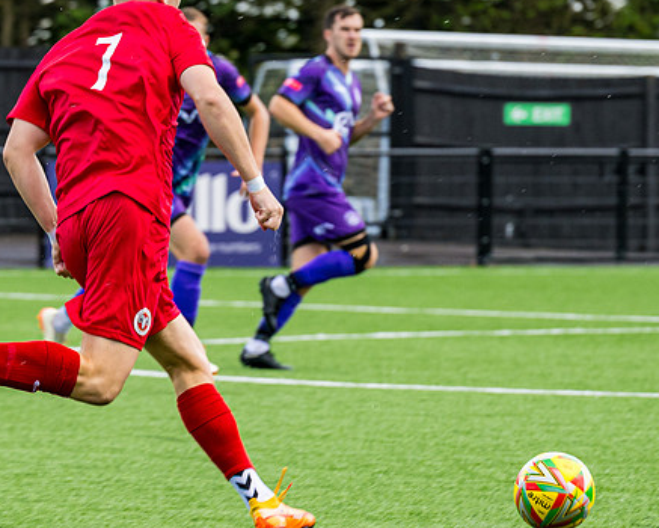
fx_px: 7356
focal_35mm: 377
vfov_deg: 4.1
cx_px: 51
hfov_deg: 5.1
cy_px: 401
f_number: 5
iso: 200
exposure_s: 1/640
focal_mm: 125
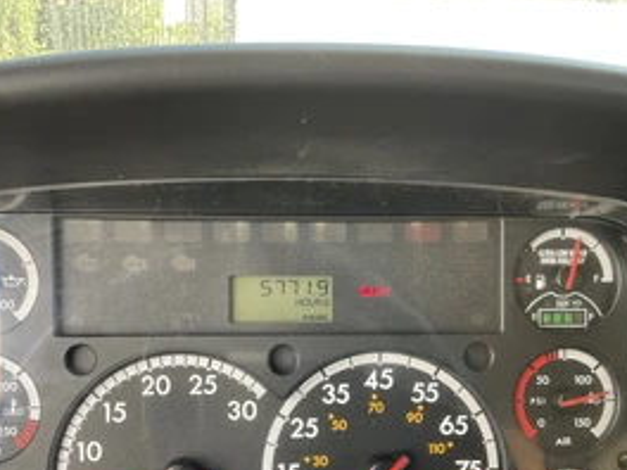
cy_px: 349
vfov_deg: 32.3
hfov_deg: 42.8
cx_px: 259
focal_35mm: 44
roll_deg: -4.2
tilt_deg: -27.2
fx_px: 797
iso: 50
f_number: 1.8
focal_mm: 3
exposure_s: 1/122
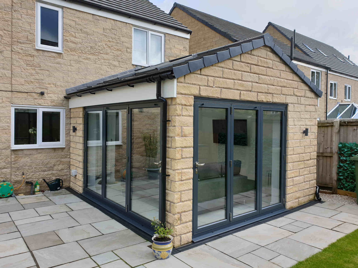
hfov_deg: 67.3
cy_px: 134
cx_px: 179
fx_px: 269
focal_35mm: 26
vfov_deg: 53.1
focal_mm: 4.3
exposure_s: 1/657
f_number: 2.4
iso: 50
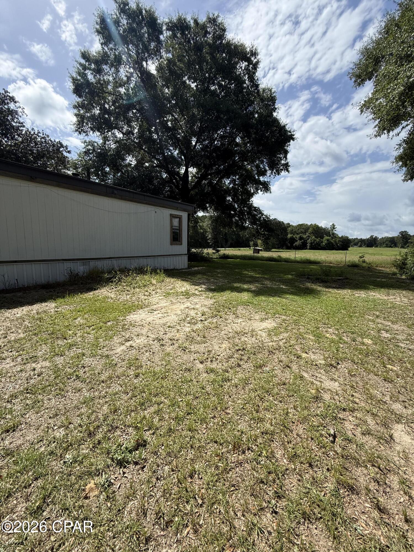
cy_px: 276
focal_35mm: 14
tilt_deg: -8.4
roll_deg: -0.5
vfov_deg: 102.1
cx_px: 207
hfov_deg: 85.7
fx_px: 223
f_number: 2.2
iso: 50
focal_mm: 2.22
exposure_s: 1/1613
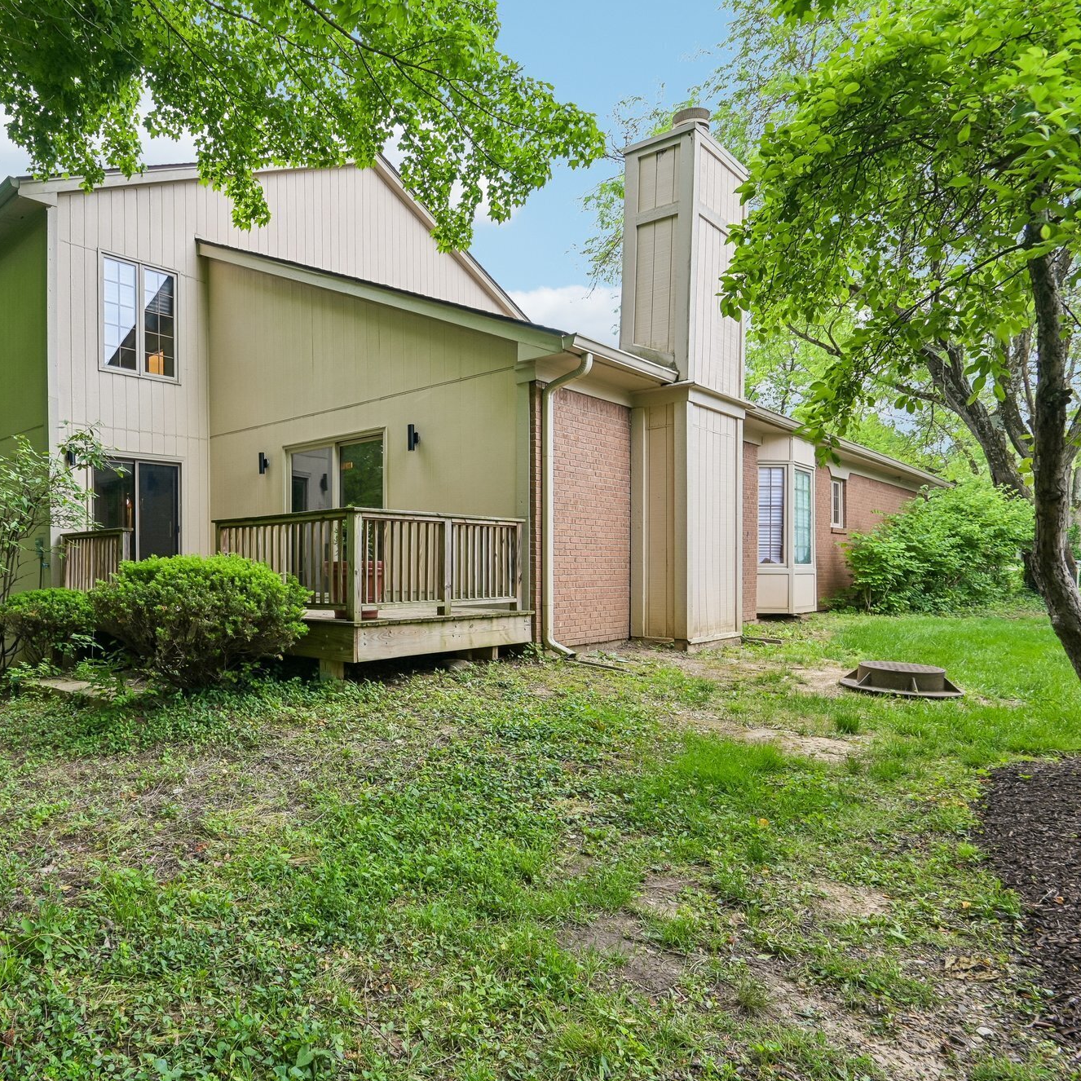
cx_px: 335
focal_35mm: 21
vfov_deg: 72.1
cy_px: 553
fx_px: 742
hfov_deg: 69.5
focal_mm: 16
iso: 110
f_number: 8
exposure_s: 1/15
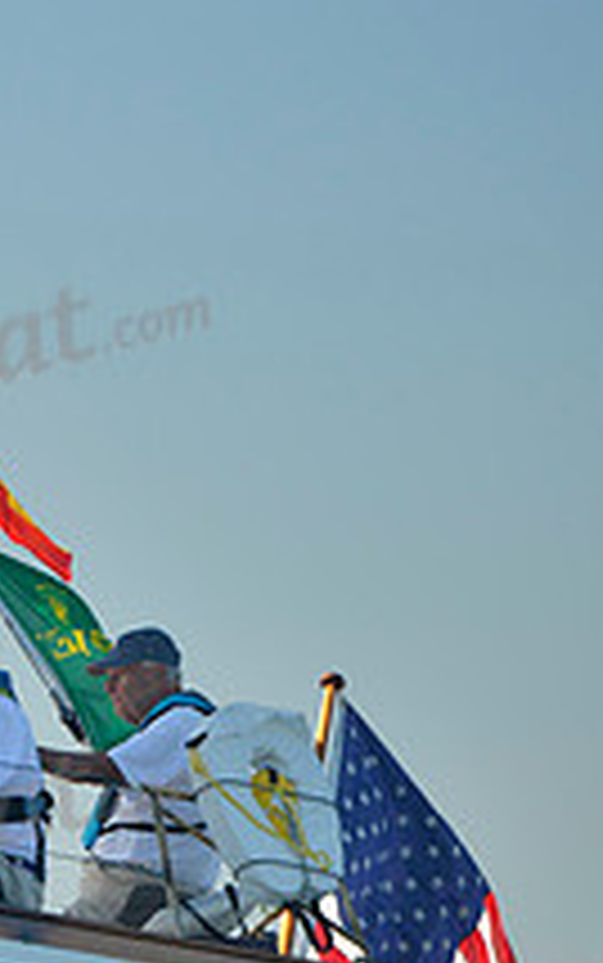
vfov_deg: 5.1
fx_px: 10871
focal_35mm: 414
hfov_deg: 3.2
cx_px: -652
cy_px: 673
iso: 400
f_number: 4.5
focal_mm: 150
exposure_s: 1/1250
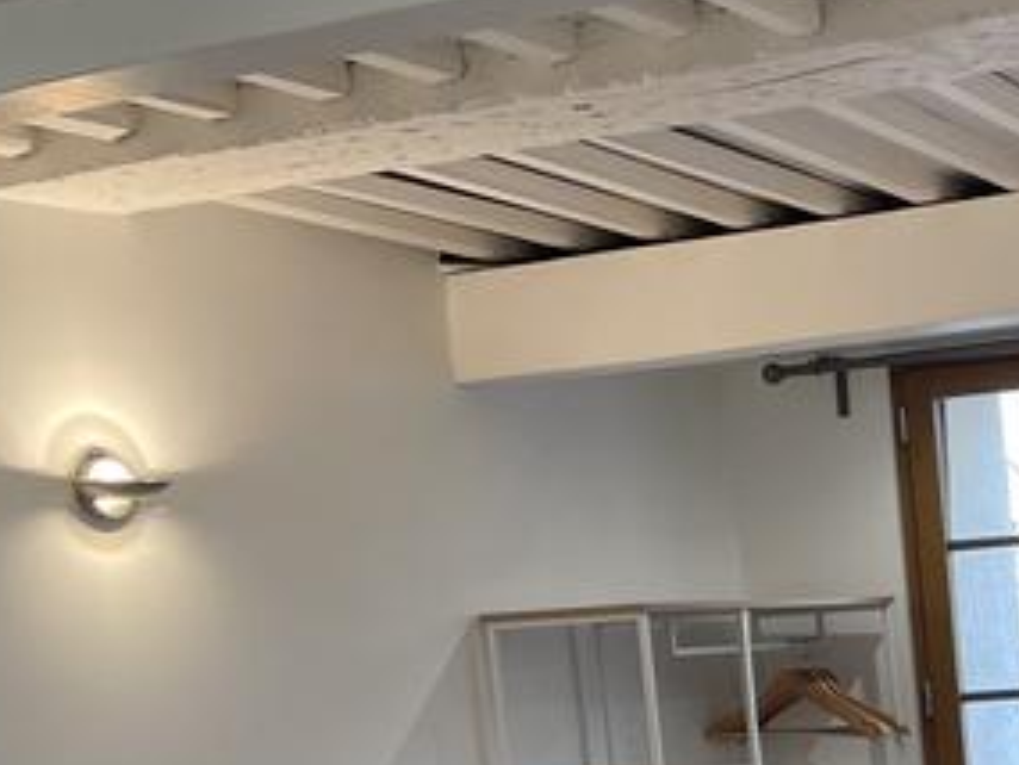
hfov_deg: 23.2
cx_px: 1380
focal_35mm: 73
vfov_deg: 19.3
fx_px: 2150
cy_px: 851
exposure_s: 1/100
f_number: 1.6
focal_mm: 4.2
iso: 80
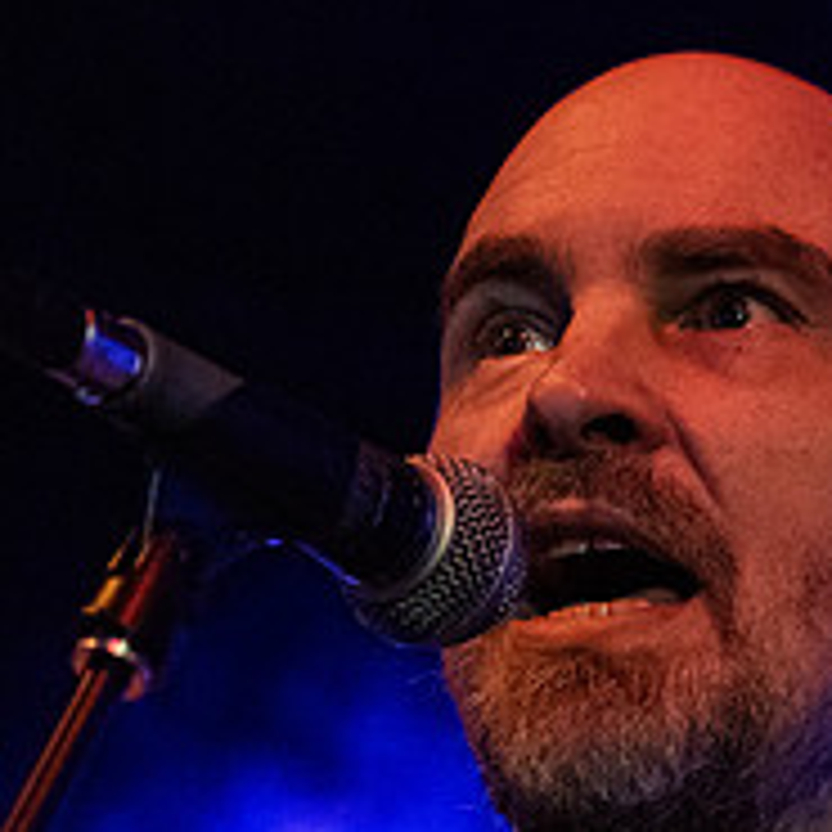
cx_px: 627
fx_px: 5765
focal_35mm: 212
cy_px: 524
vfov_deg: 8.3
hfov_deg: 8.2
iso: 4000
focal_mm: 70
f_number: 3.2
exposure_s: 1/100
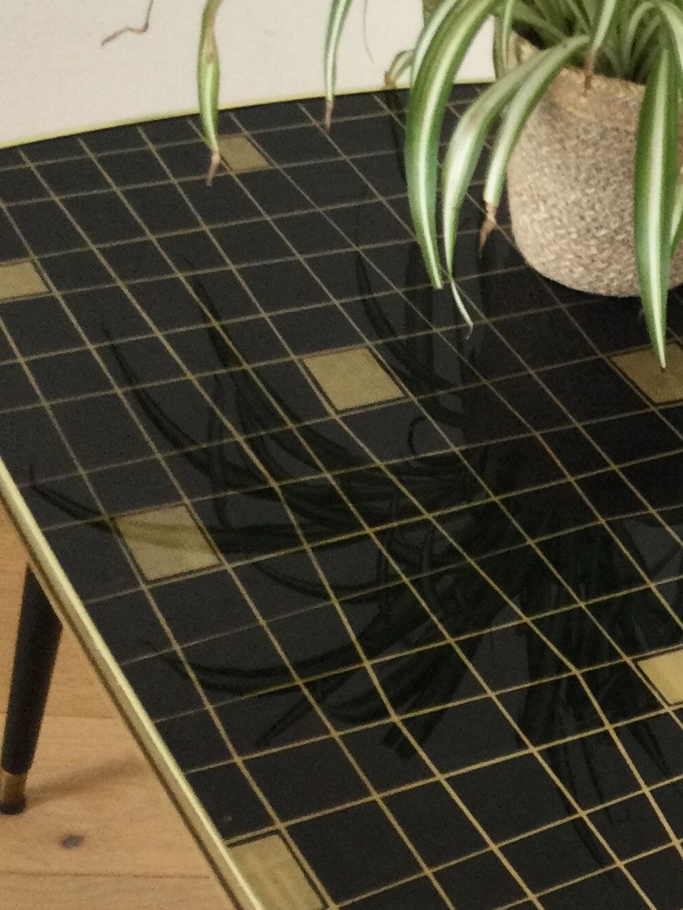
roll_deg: -11.5
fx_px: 2025
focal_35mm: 77
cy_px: 636
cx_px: 796
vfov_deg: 25.1
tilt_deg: -39.9
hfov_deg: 18.3
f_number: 2.4
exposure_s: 1/33
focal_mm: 3.3
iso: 80
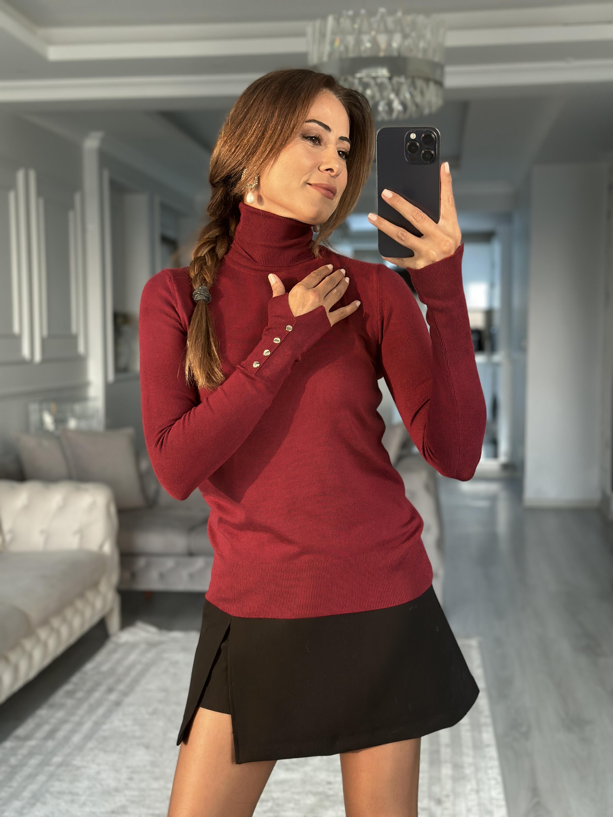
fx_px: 1133
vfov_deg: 39.7
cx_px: 306
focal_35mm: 48
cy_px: 408
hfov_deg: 30.3
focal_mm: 6.86
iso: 125
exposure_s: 1/60
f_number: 1.78
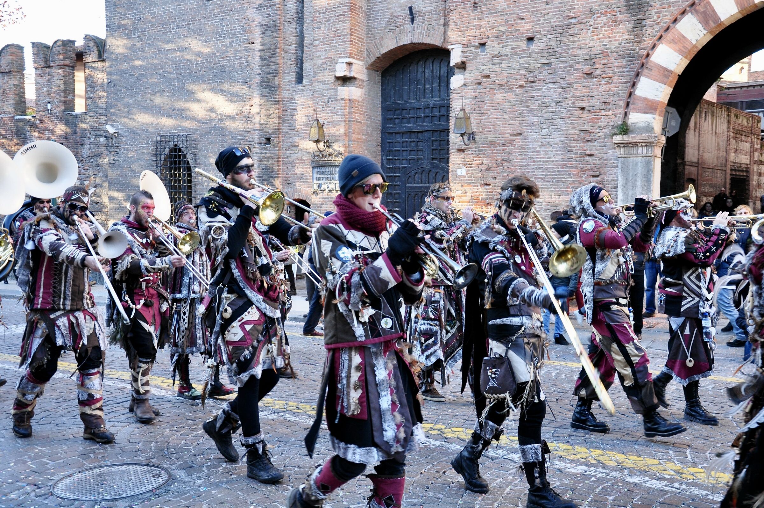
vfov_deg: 34.1
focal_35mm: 39
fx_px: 827
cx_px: 382
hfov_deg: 49.6
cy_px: 254
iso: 800
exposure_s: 1/100
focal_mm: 26
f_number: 5.6
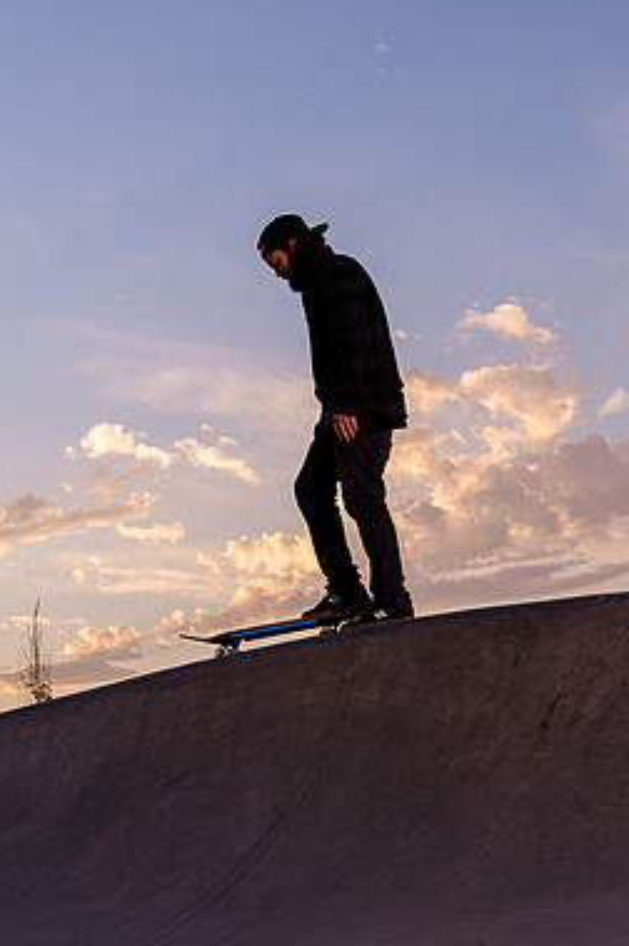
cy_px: 459
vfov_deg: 36.3
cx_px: 394
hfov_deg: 24.5
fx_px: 1444
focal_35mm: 55
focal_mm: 24
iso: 400
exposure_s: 1/500
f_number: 5
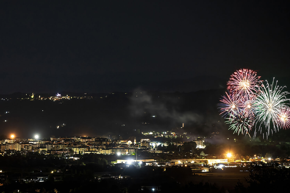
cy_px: 124
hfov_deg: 10.6
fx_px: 1563
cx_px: 89
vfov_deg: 7.1
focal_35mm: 194
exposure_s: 5
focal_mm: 120
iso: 320
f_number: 4
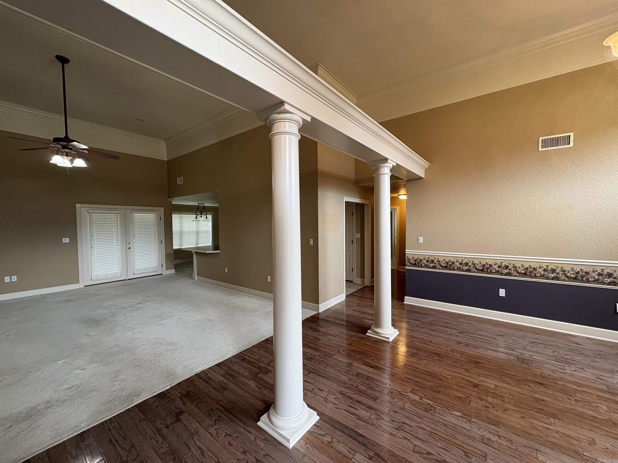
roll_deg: +1.2
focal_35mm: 14
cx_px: 309
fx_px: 250
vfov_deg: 85.7
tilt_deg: -0.5
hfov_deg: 102.1
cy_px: 232
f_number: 2.2
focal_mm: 2.22
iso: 125
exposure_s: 1/60
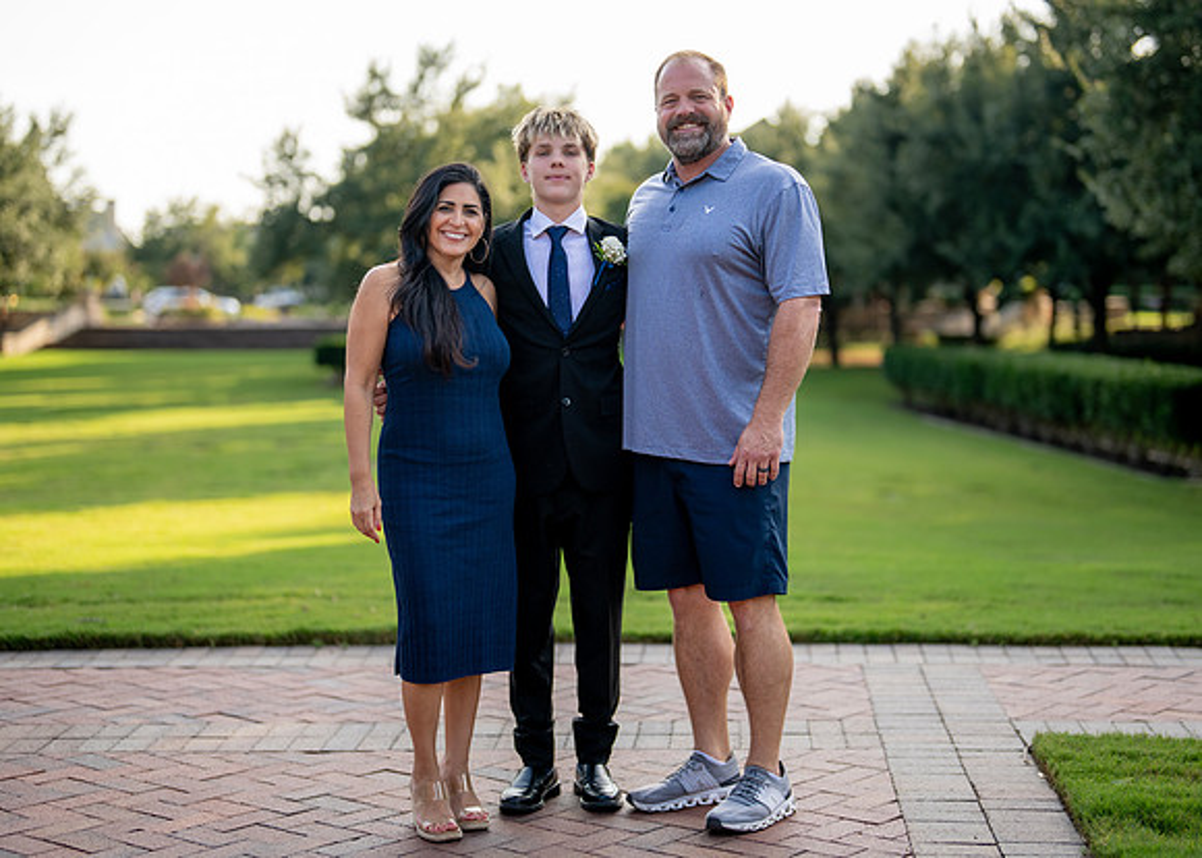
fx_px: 2040
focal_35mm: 60
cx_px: 631
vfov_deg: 23.7
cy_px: 406
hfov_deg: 32.8
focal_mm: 50
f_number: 1.2
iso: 200
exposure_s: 1/2500
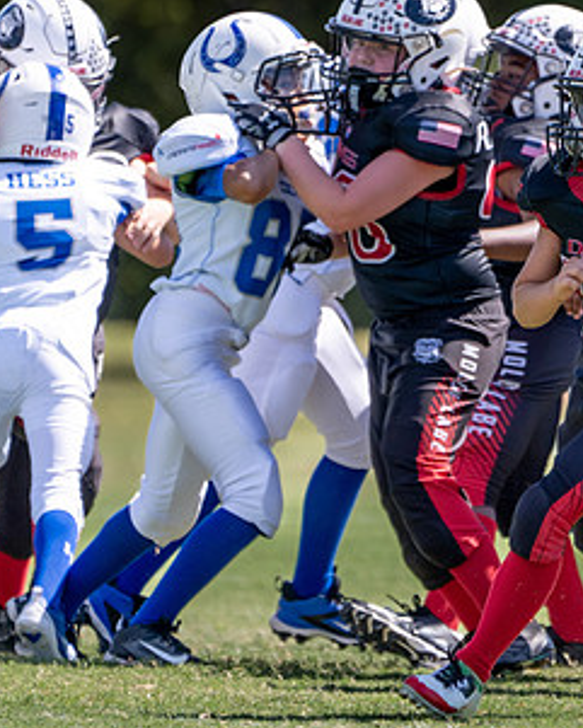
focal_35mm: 999
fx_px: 21536
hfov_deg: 1.6
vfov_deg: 1.9
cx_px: 574
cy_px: 251
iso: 320
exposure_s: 1/1250
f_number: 5.6
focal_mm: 400
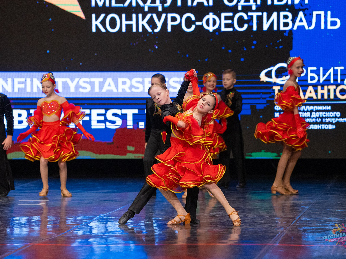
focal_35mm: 209
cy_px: 128
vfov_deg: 7.1
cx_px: 176
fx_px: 2089
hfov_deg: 9.5
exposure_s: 1/500
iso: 4000
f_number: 4
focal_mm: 185
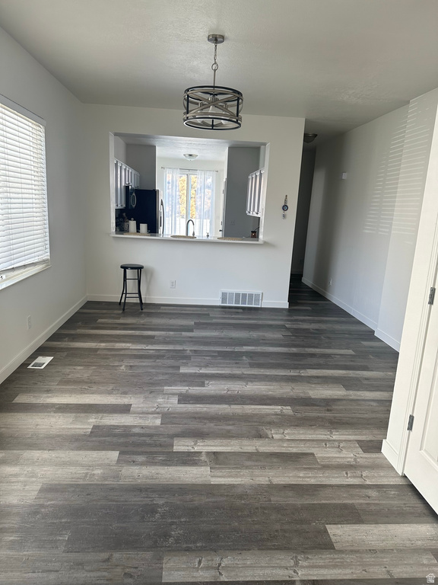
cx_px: 219
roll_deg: -2.9
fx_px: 405
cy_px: 292
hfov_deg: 56.8
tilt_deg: -13.0
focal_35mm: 24
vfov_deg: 71.6
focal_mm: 6.86
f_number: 1.78
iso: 125
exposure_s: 1/171
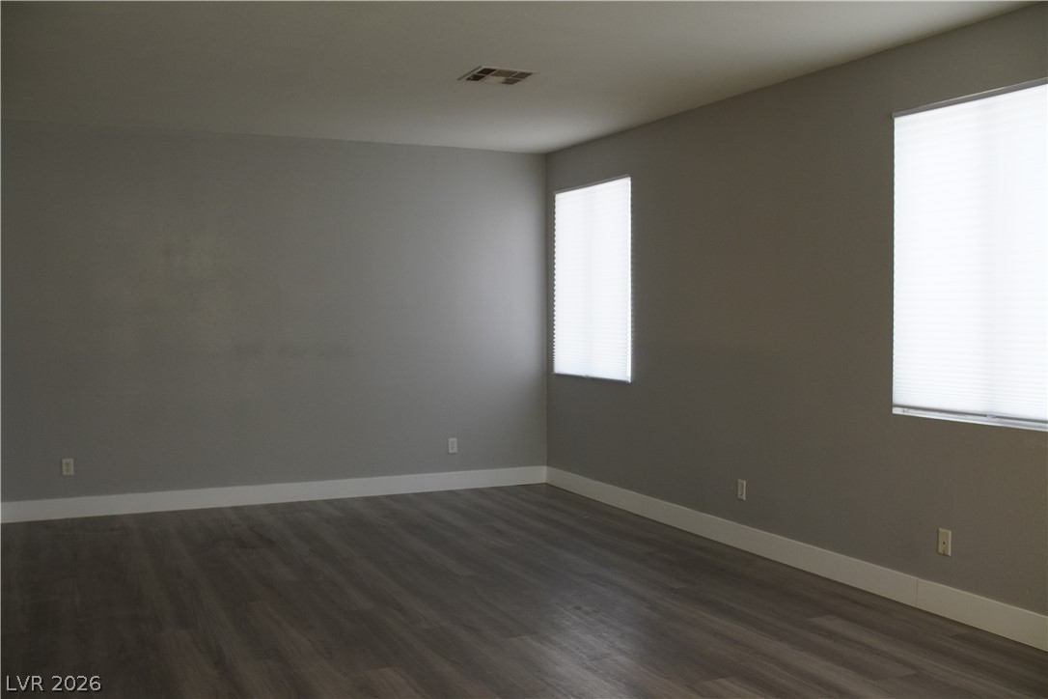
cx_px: 524
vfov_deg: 38.4
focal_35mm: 34
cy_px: 350
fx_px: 1004
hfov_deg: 55.1
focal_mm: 23
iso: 1000
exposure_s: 1/160
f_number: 4
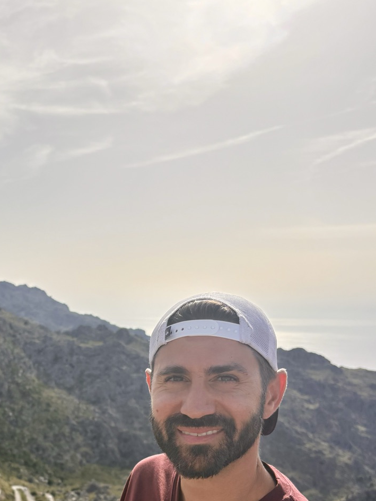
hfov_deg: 32.1
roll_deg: -0.7
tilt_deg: -7.6
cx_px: 82
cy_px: 397
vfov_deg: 41.2
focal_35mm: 44
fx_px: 637
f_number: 1.6
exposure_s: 1/6329
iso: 64
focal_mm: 5.96
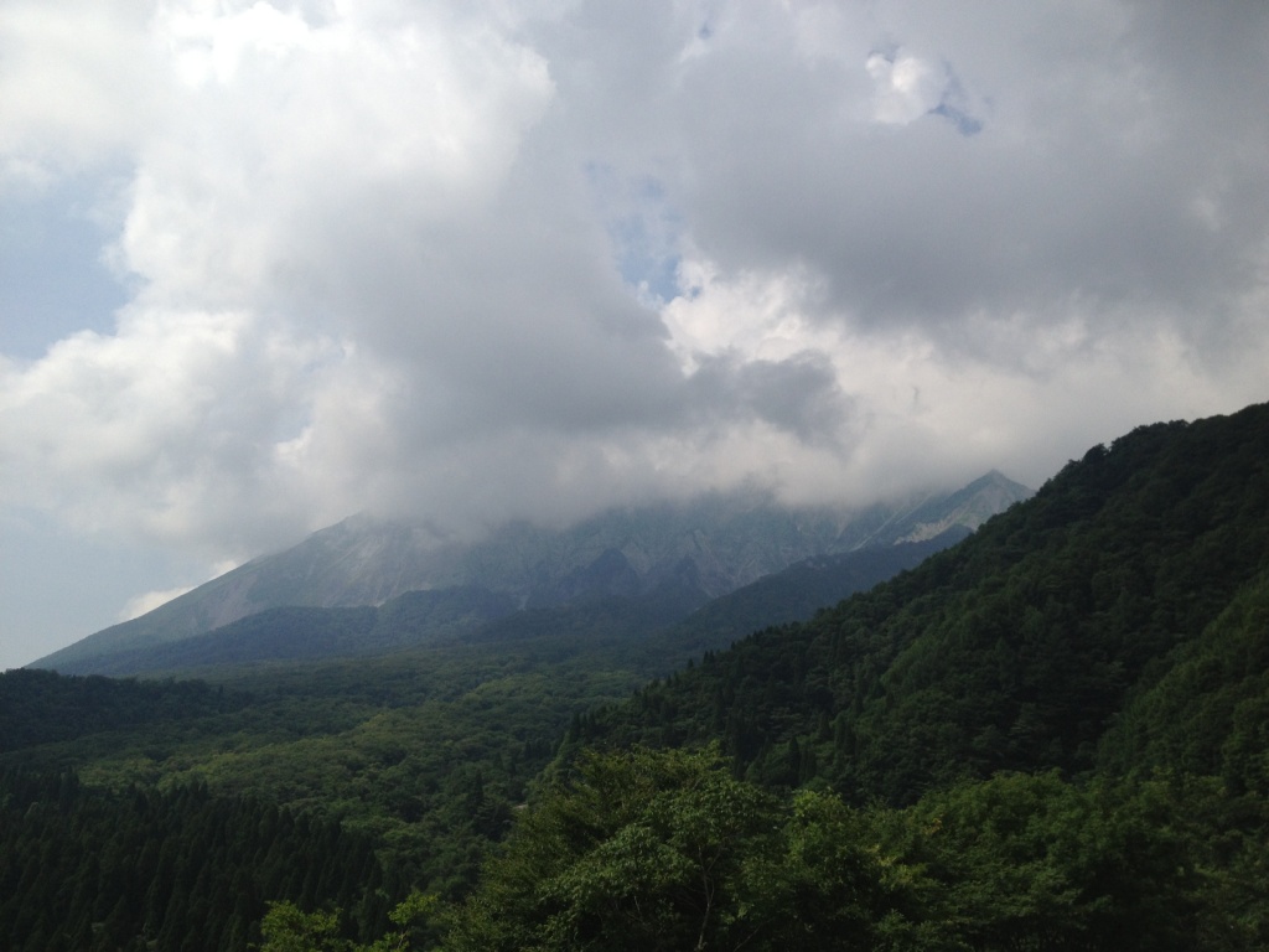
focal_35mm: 35
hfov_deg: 52.6
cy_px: 476
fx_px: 1283
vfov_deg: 40.7
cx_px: 634
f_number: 2.4
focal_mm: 4.28
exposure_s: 1/3953
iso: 50
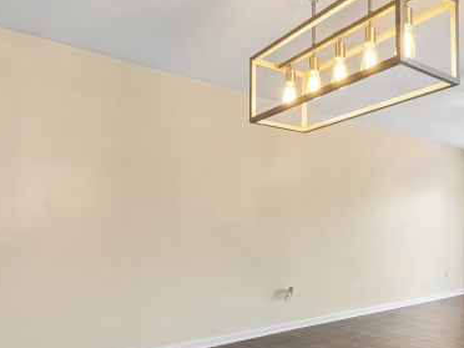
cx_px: 379
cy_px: 230
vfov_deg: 44.8
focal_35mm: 31
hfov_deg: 53.9
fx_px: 416
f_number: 8
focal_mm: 16
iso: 640
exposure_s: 1/30
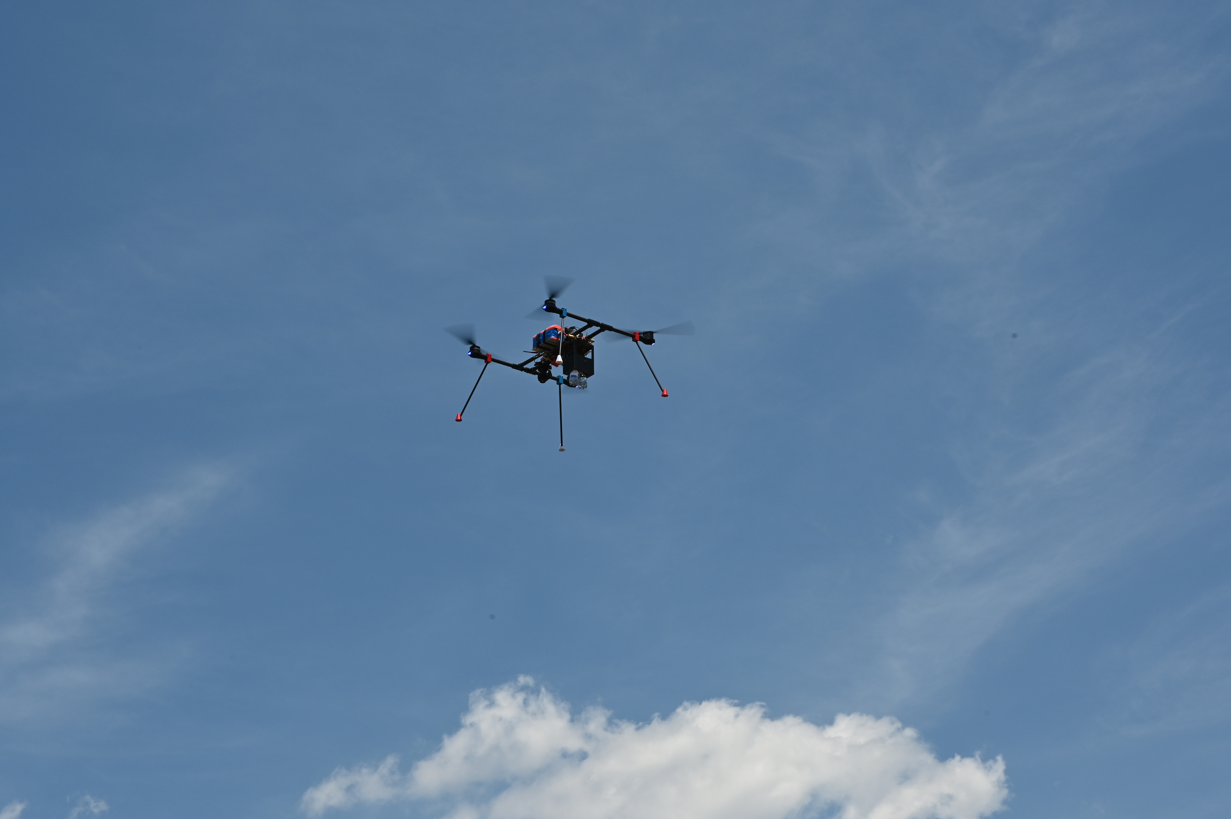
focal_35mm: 70
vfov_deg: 19.4
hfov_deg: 28.9
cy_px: 410
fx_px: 2392
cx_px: 616
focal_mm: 70
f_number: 18
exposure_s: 1/500
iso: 400
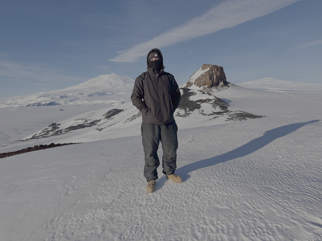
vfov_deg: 56.8
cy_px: 120
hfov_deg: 71.6
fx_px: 223
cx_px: 161
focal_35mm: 24
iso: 80
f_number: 1.78
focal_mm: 6.76
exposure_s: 1/10417
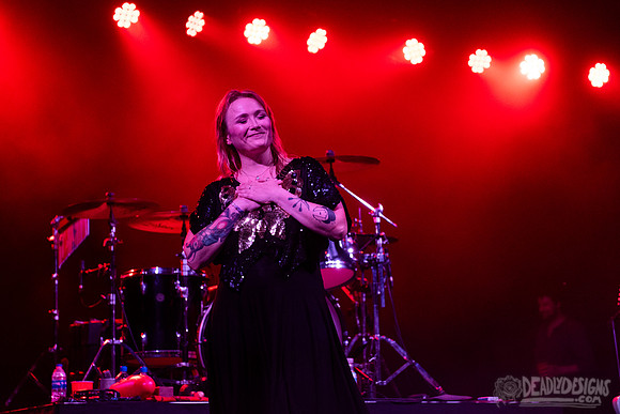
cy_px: 213
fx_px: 1565
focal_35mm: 91
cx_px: 303
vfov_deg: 15.1
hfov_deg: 22.4
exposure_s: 1/640
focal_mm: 70
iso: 2000
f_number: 3.5
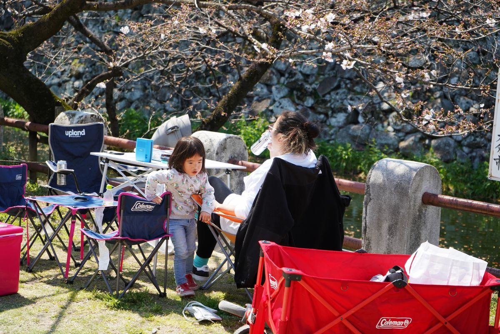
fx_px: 972
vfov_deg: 19.5
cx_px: 250
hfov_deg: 28.8
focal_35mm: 70
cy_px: 167
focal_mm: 70
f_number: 5.6
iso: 250
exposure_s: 1/160
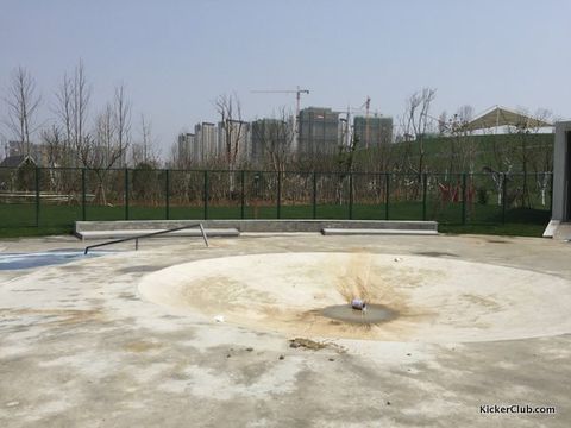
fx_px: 478
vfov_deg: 48.2
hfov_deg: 61.7
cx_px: 286
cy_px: 214
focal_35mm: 29
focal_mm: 4.15
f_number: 2.2
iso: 32
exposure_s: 1/3968
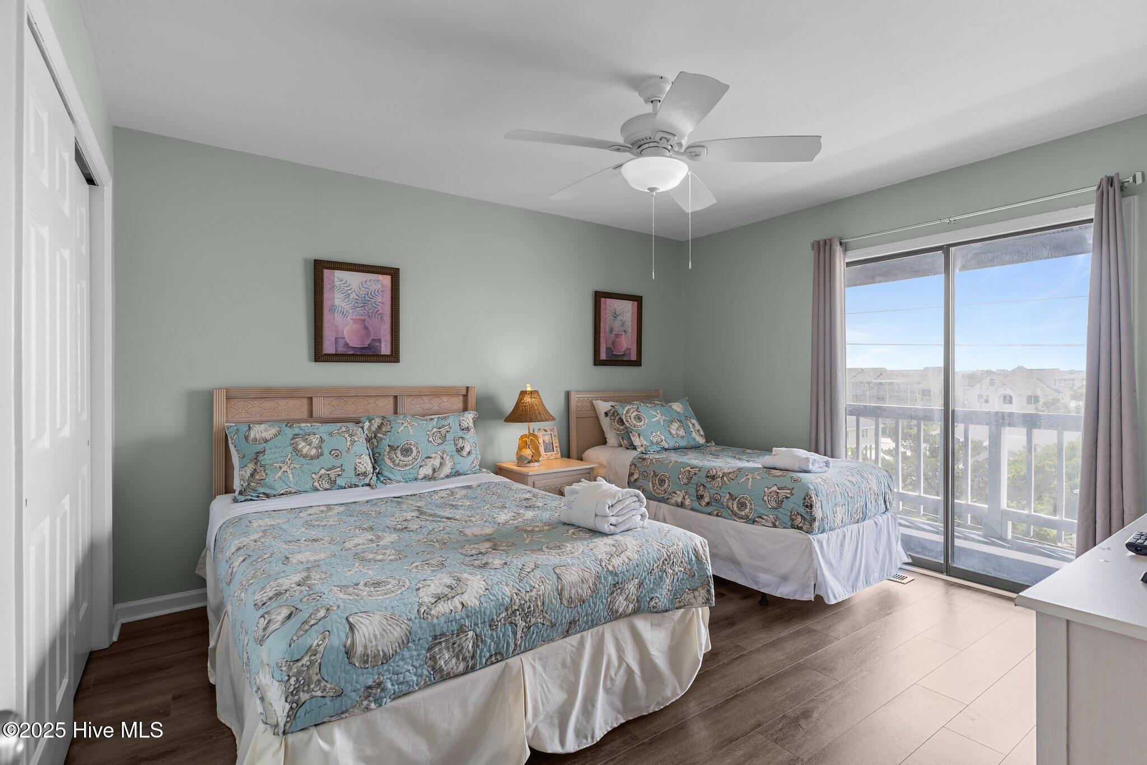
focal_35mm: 17
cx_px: 574
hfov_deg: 93.3
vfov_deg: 70.4
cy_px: 382
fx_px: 542
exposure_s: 1/8
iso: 160
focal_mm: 17
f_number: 7.1
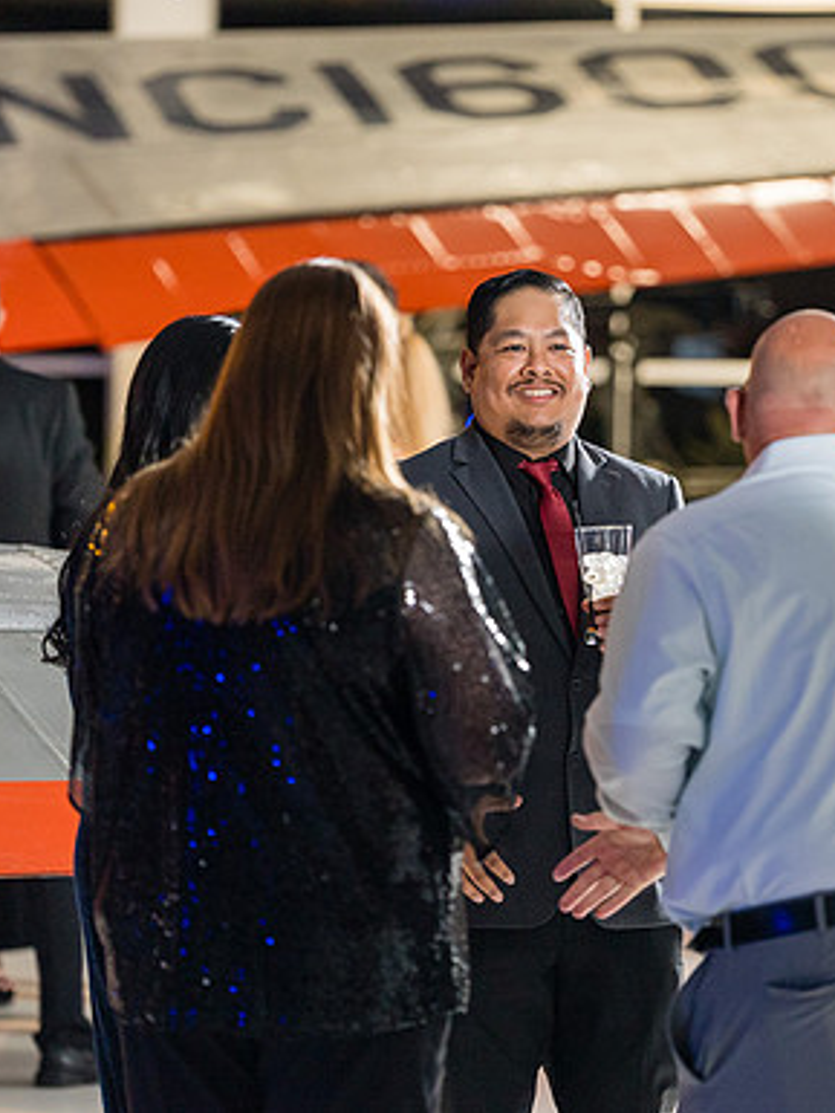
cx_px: 561
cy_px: 556
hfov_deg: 7.4
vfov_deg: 9.9
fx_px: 6429
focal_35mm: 200
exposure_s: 1/250
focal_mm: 138
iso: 1250
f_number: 2.8
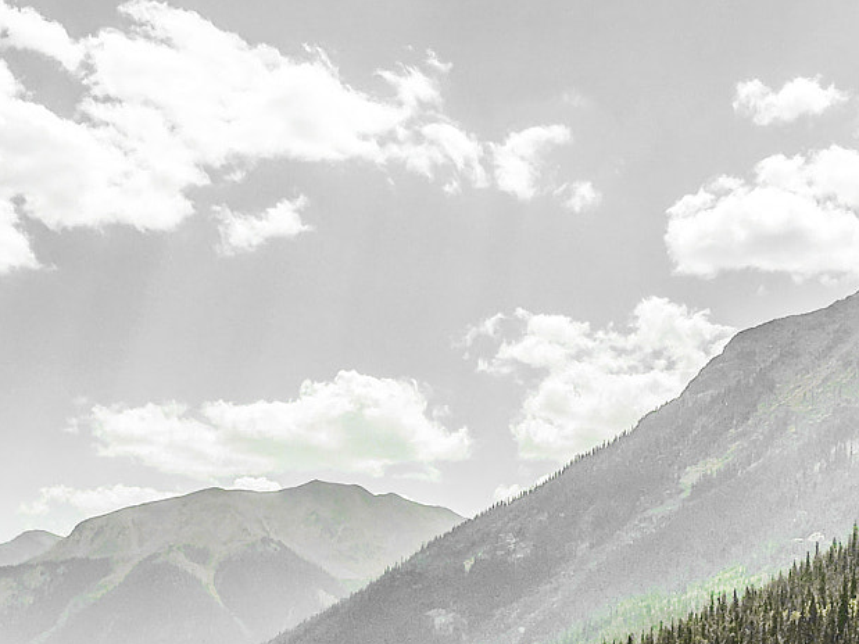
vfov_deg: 18.8
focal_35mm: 75
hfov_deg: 26.0
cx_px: 373
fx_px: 1861
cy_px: 718
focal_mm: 4.15
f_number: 2.2
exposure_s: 1/3500
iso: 25
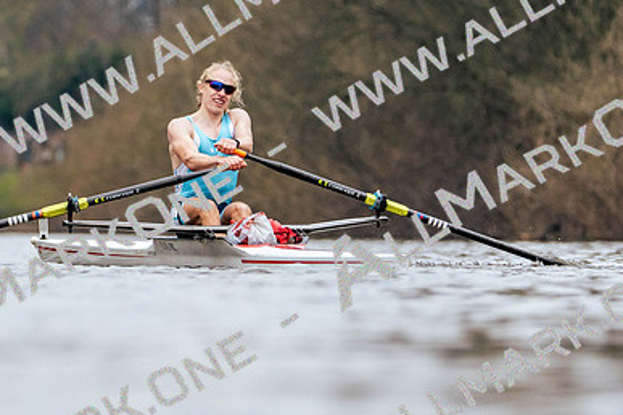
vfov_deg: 2.4
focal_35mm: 563
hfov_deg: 3.7
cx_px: 195
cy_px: 158
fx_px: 9742
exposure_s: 1/2000
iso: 3200
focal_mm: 376
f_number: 6.3
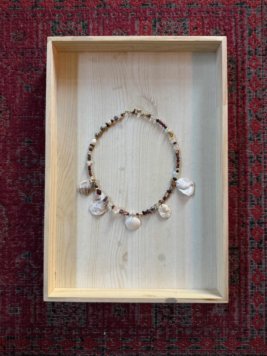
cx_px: 134
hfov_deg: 56.8
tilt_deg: -88.6
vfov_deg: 71.6
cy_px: 178
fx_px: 247
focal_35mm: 24
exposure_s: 1/116
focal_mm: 6.76
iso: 200
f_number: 1.78
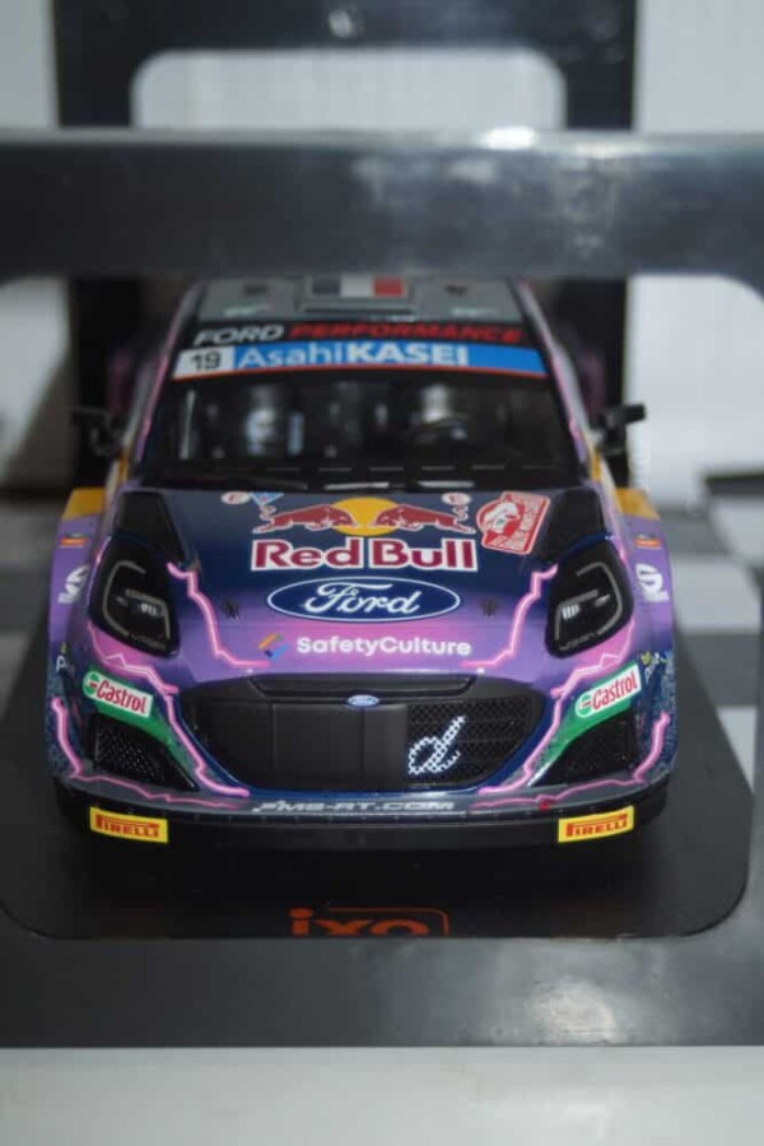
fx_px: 2387
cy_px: 573
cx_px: 382
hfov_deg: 18.2
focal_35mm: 75
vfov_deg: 27.0
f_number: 4.5
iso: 125
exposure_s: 1/60
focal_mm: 50
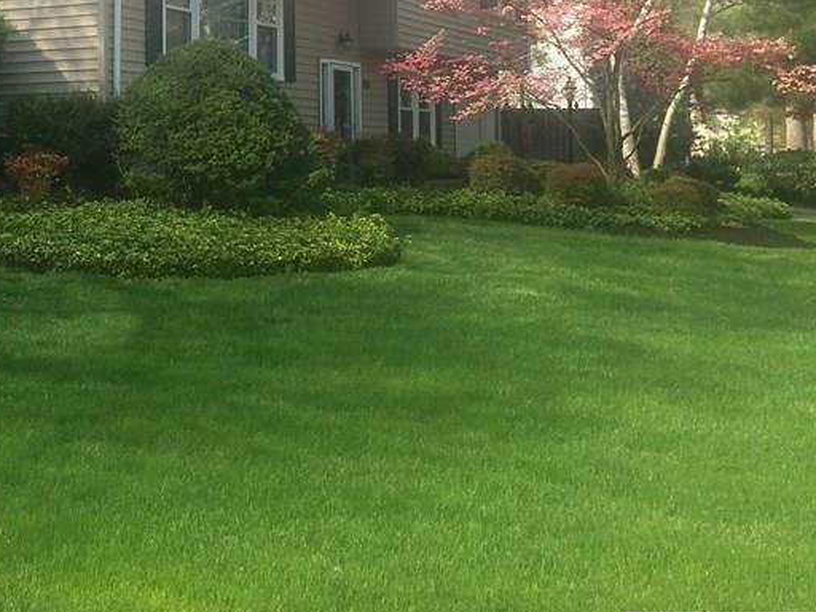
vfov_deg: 24.7
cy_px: 100
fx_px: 1367
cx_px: 131
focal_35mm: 58
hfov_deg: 32.1
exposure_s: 1/1068
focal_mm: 4.15
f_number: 2.2
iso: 32
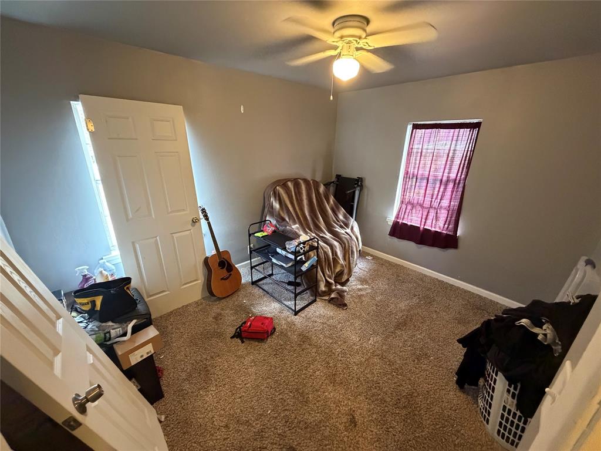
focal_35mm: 14
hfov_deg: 102.1
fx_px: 243
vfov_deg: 85.7
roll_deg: -1.0
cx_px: 300
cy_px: 226
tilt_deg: -18.3
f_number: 2.2
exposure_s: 1/60
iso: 1000
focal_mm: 2.22
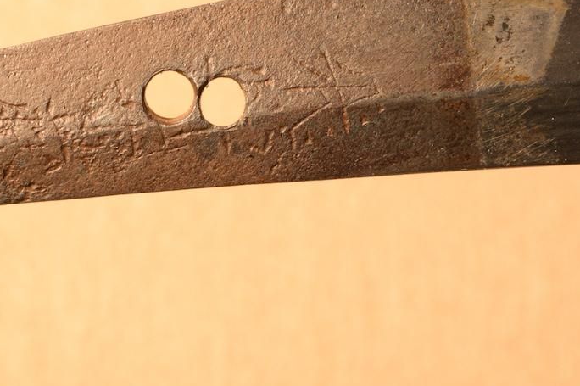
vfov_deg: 6.4
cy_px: 113
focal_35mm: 215
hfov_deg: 9.5
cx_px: 85
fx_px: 3461
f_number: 11
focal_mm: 70
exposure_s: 1/2
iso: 400
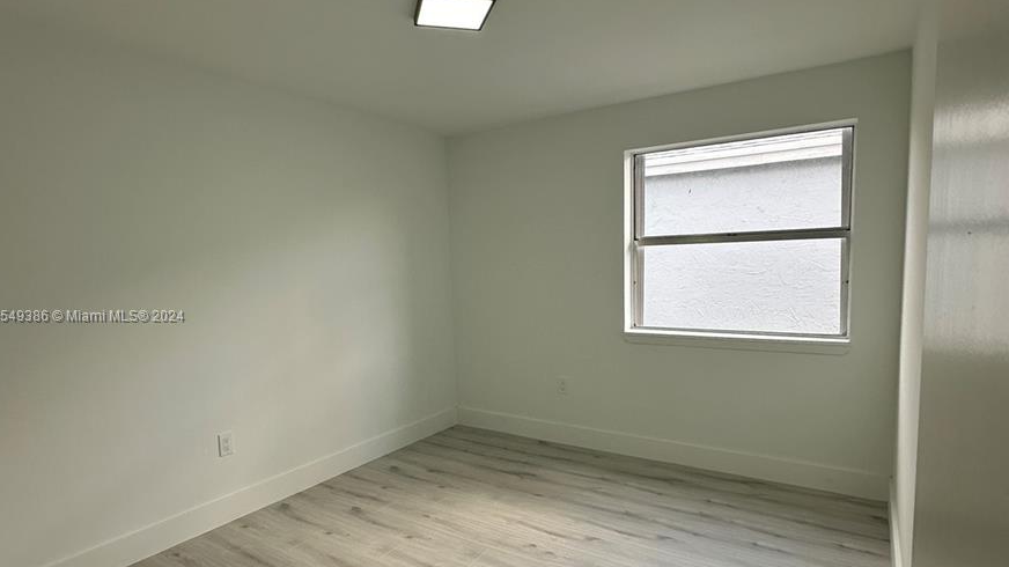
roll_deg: +1.9
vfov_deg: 53.4
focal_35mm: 21
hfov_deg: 83.8
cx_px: 493
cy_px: 317
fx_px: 562
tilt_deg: -6.1
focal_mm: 2.22
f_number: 2.2
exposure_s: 1/156
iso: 40
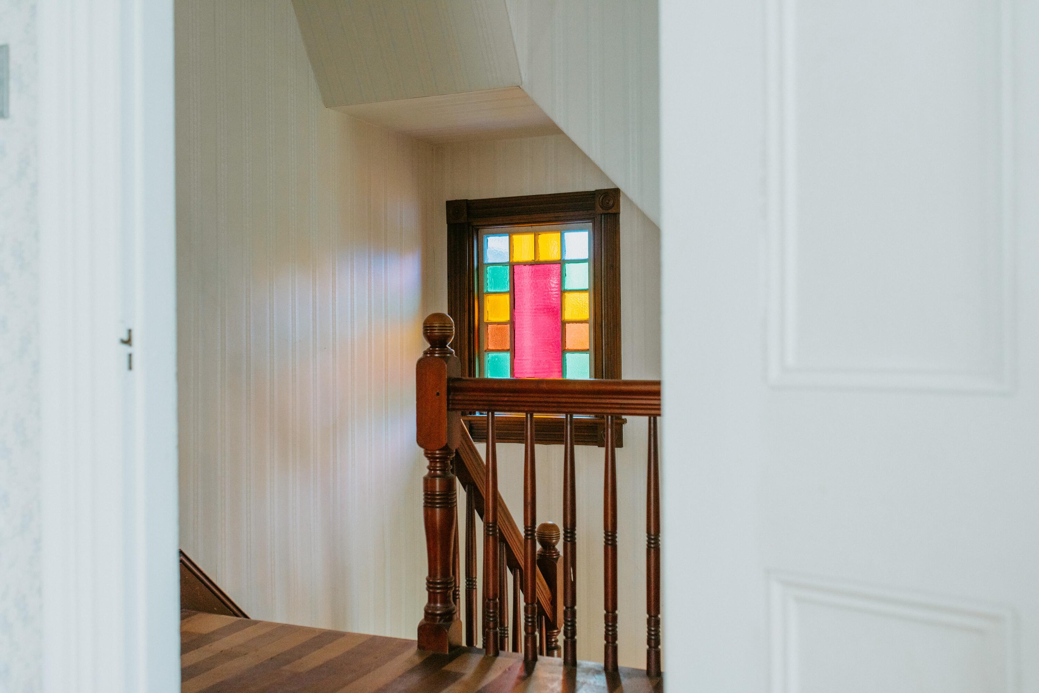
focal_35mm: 35
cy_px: 346
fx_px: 1010
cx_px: 520
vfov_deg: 37.9
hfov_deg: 54.4
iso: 400
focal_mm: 35
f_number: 4
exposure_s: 1/400
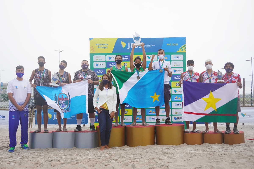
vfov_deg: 35.5
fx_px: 265
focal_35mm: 38
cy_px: 84
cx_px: 127
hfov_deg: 51.3
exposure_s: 1/60
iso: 200
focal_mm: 25
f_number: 4.5
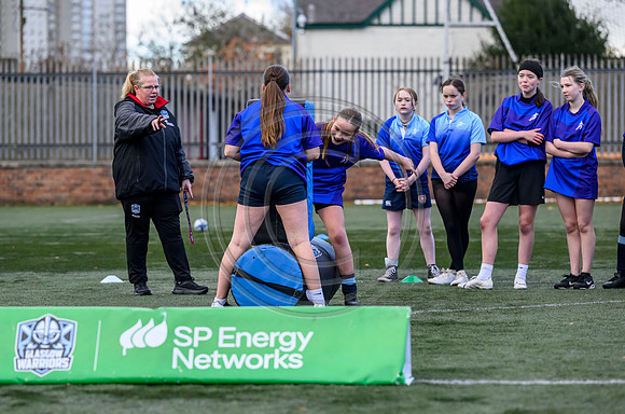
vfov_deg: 8.5
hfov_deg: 12.9
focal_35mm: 160
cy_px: 216
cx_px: 302
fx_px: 2770
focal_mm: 150
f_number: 4
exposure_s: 1/1600
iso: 1600
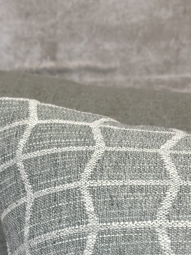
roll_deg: +1.2
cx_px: 67
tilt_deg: -16.2
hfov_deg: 14.3
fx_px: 758
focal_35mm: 103
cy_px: 273
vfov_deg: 18.4
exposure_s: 1/234
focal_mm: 6.86
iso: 80
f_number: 1.78
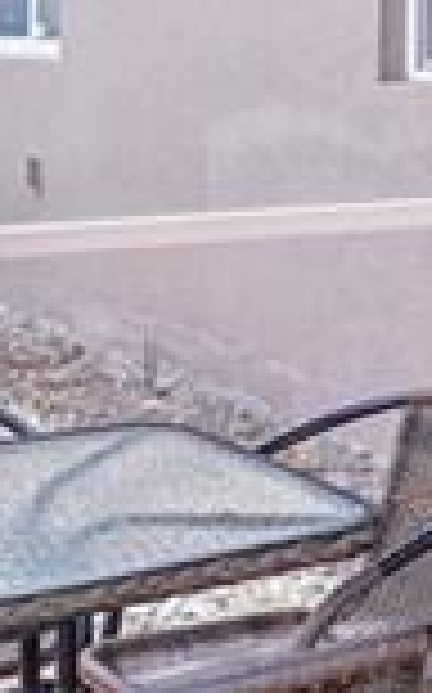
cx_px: 770
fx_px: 1793
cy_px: 56
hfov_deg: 12.6
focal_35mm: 95
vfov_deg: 21.3
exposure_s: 1/10
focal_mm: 14
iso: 50
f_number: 8
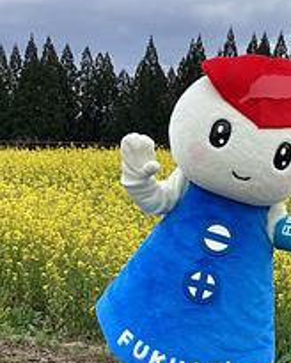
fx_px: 635
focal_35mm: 59
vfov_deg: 31.9
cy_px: 216
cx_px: 227
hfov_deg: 25.4
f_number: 2.4
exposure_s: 1/673
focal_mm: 3.3
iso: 25
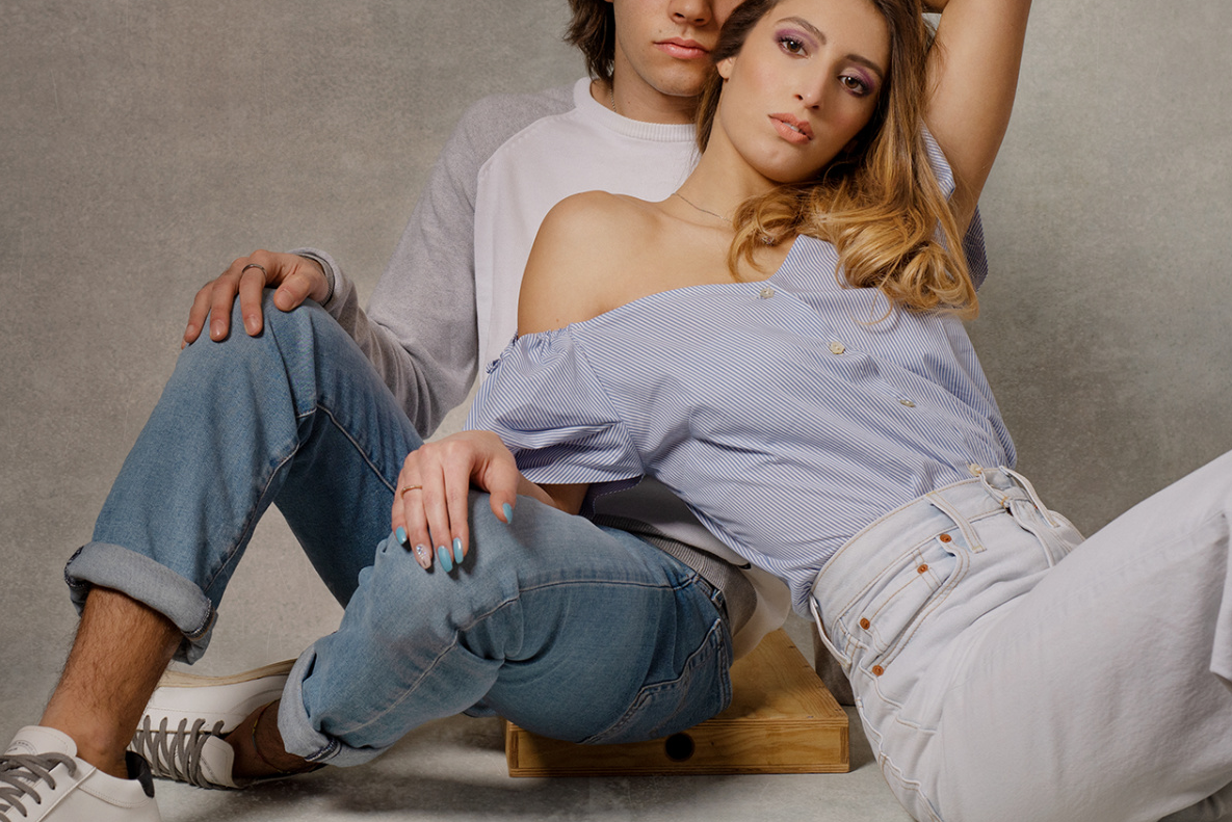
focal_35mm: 81
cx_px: 456
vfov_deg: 16.8
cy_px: 276
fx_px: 2773
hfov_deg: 25.0
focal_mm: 50
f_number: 6.3
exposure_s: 1/250
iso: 100
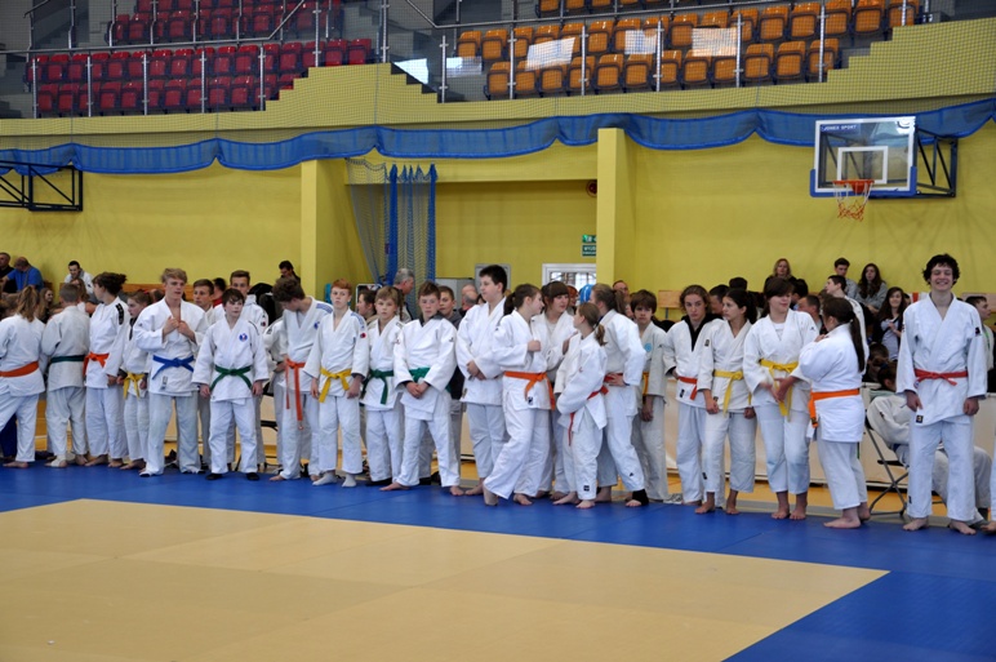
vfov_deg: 22.6
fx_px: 1658
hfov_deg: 33.4
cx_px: 498
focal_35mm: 60
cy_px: 331
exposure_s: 1/15
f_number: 4.5
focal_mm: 40
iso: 200
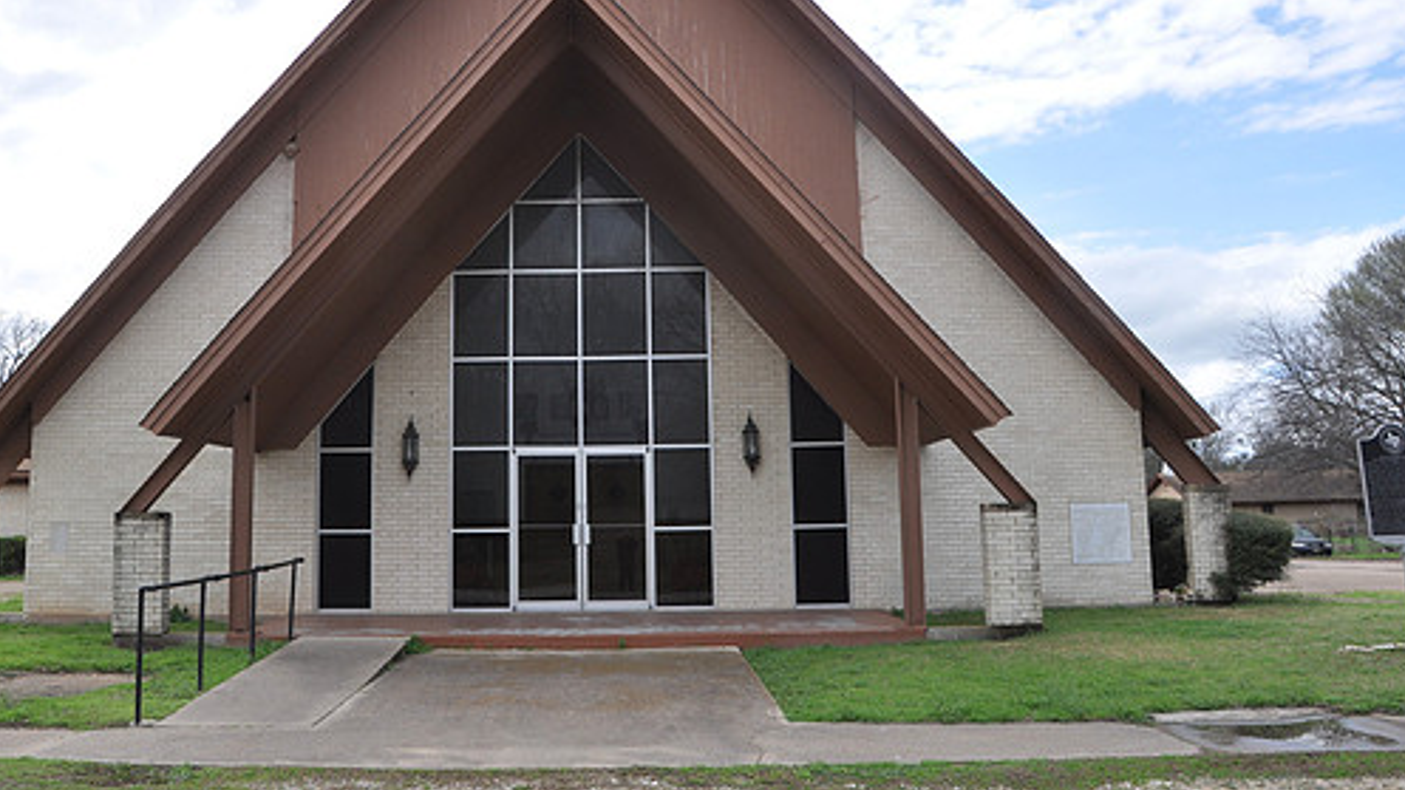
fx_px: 1229
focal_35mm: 33
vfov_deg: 35.4
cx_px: 612
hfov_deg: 59.3
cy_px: 293
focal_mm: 18
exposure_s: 1/100
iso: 200
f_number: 10
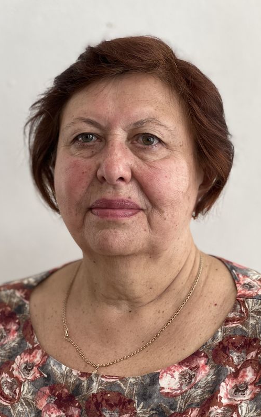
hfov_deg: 15.9
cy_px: 208
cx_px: 122
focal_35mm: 82
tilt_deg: -5.3
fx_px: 933
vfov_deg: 25.2
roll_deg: +1.1
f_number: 2.8
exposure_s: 1/121
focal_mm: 9
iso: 100
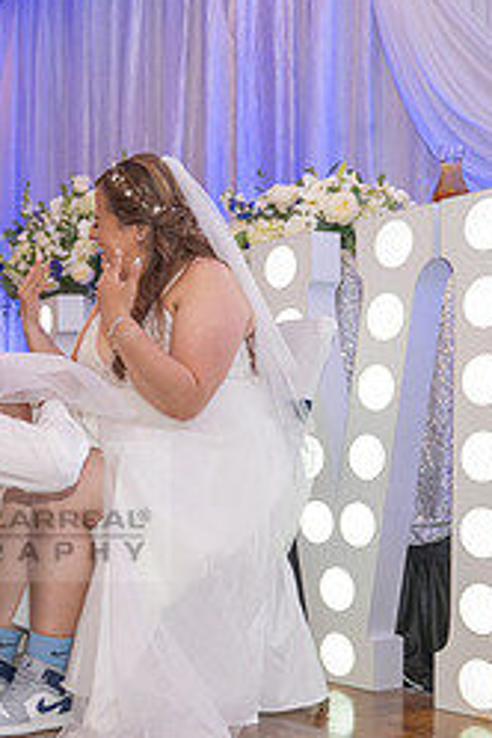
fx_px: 1148
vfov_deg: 35.2
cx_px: -80
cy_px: 511
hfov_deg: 22.5
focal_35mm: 56
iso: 1600
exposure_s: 1/200
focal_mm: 24
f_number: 3.5
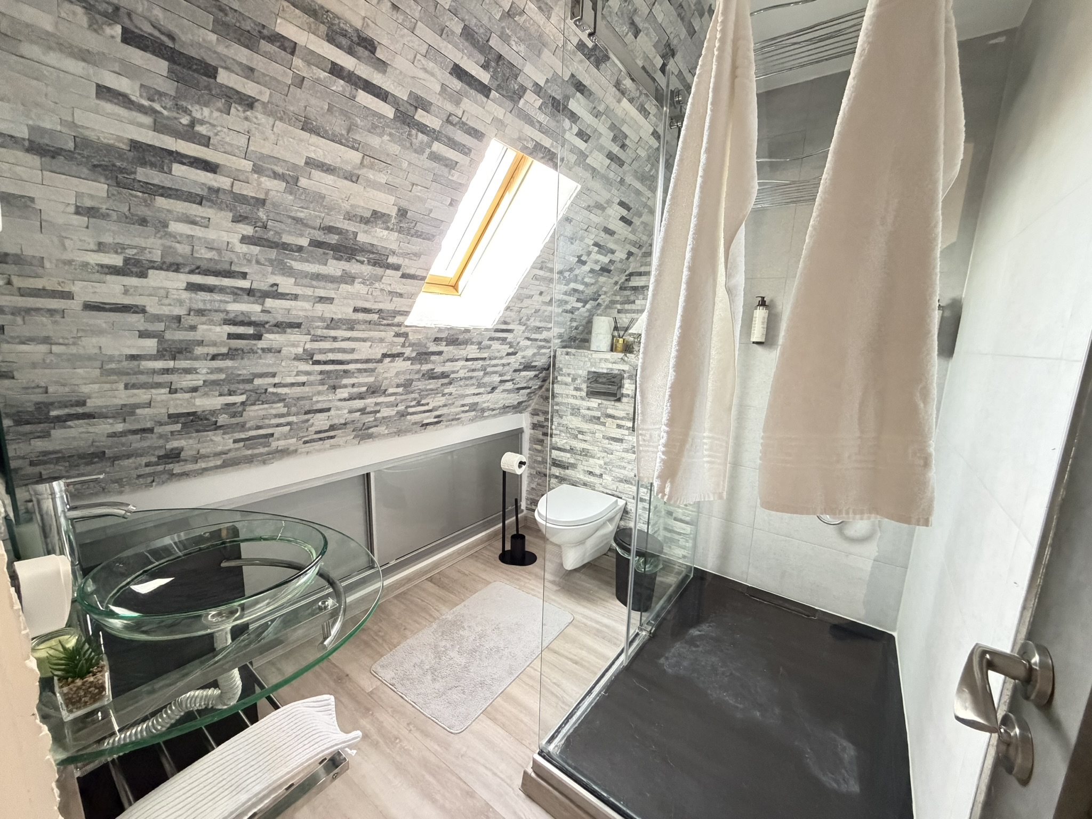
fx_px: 442
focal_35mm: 14
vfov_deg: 85.7
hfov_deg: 102.1
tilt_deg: -10.0
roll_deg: -2.2
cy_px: 410
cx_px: 546
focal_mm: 2.22
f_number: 2.2
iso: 640
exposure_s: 1/60
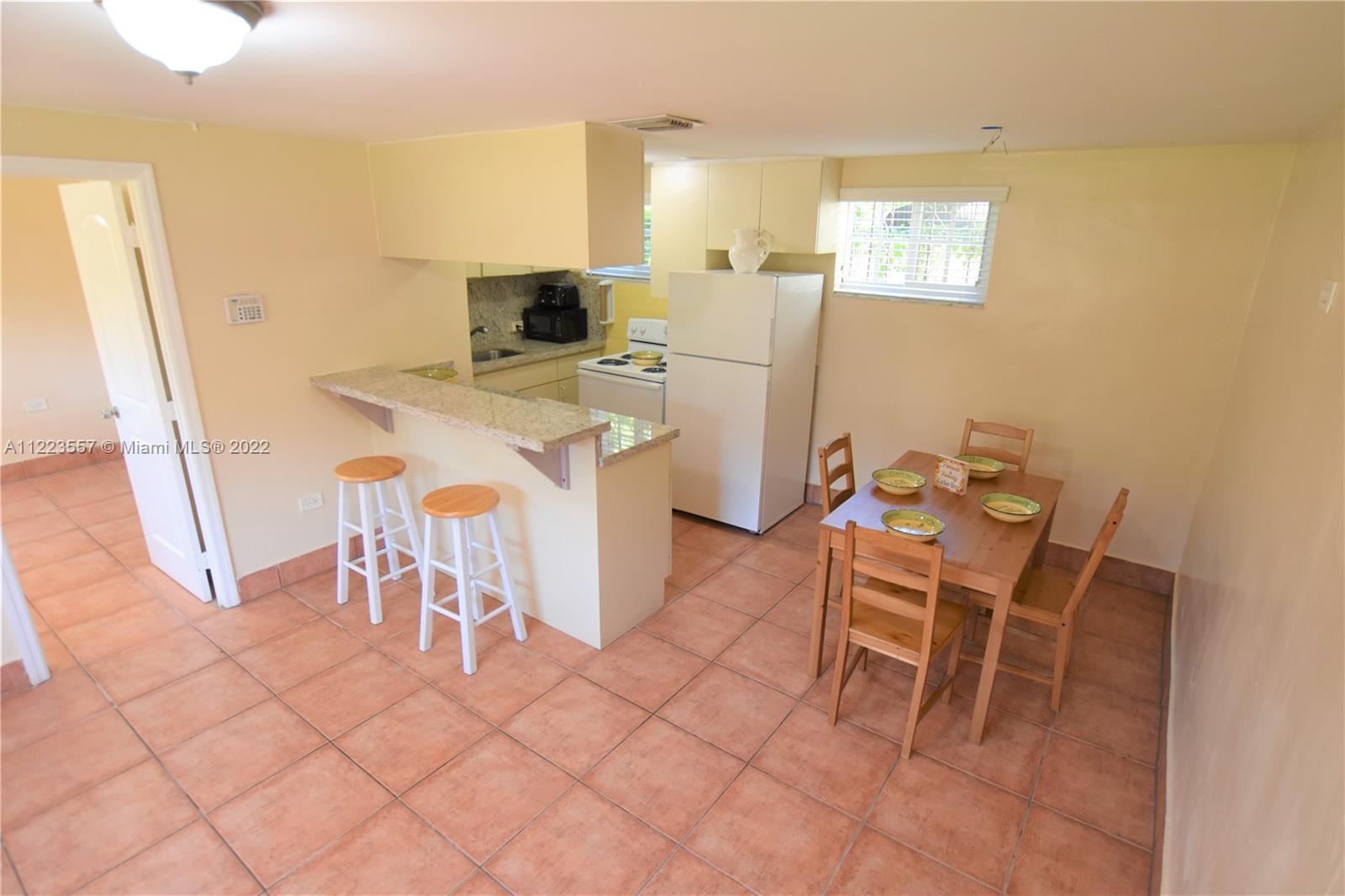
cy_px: 448
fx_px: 672
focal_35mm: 18
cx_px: 672
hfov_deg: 90.0
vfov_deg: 67.4
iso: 500
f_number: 4
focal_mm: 12
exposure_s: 1/60
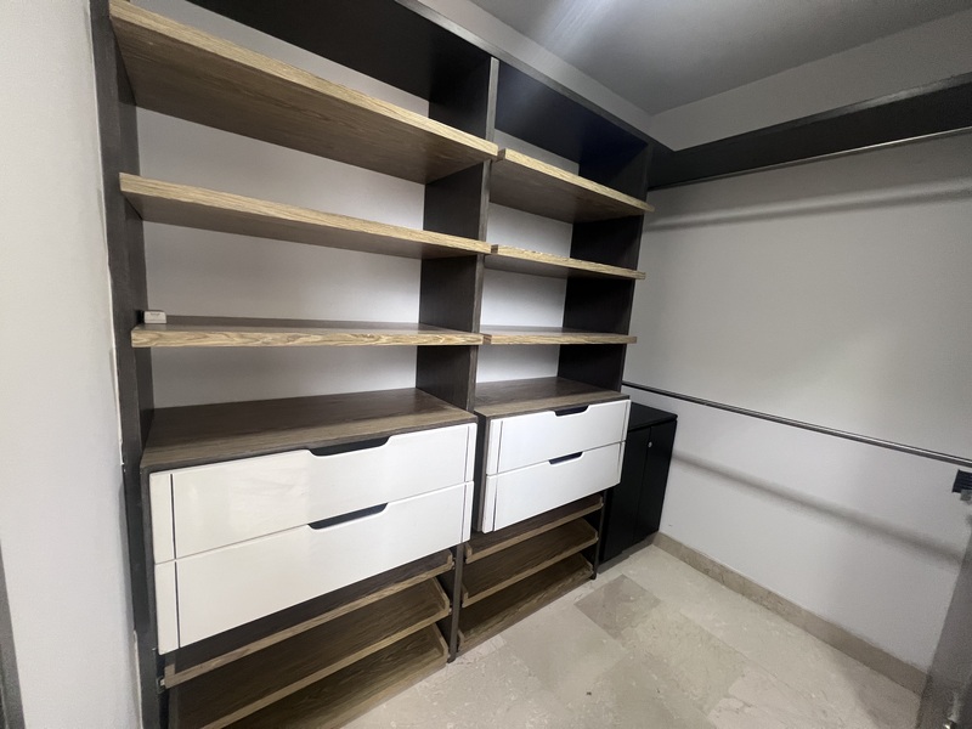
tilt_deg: -10.8
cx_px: 486
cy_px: 364
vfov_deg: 89.9
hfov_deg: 106.2
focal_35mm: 13
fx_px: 365
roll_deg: -4.5
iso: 200
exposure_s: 1/99
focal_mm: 1.57
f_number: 1.8
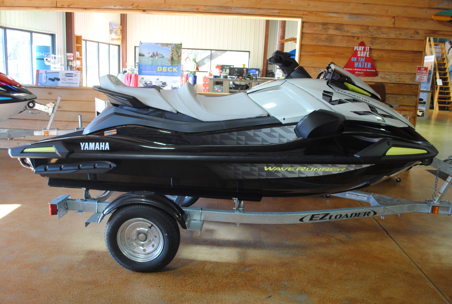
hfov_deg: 61.8
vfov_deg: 43.8
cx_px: 226
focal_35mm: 30
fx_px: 377
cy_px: 152
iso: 400
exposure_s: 1/30
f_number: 3.8
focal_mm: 20
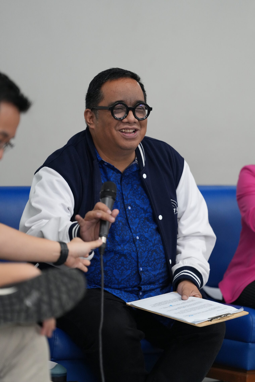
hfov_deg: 8.6
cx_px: 128
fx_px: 1700
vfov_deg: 12.8
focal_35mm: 160
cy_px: 191
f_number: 2.8
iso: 3200
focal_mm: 160
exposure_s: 1/200
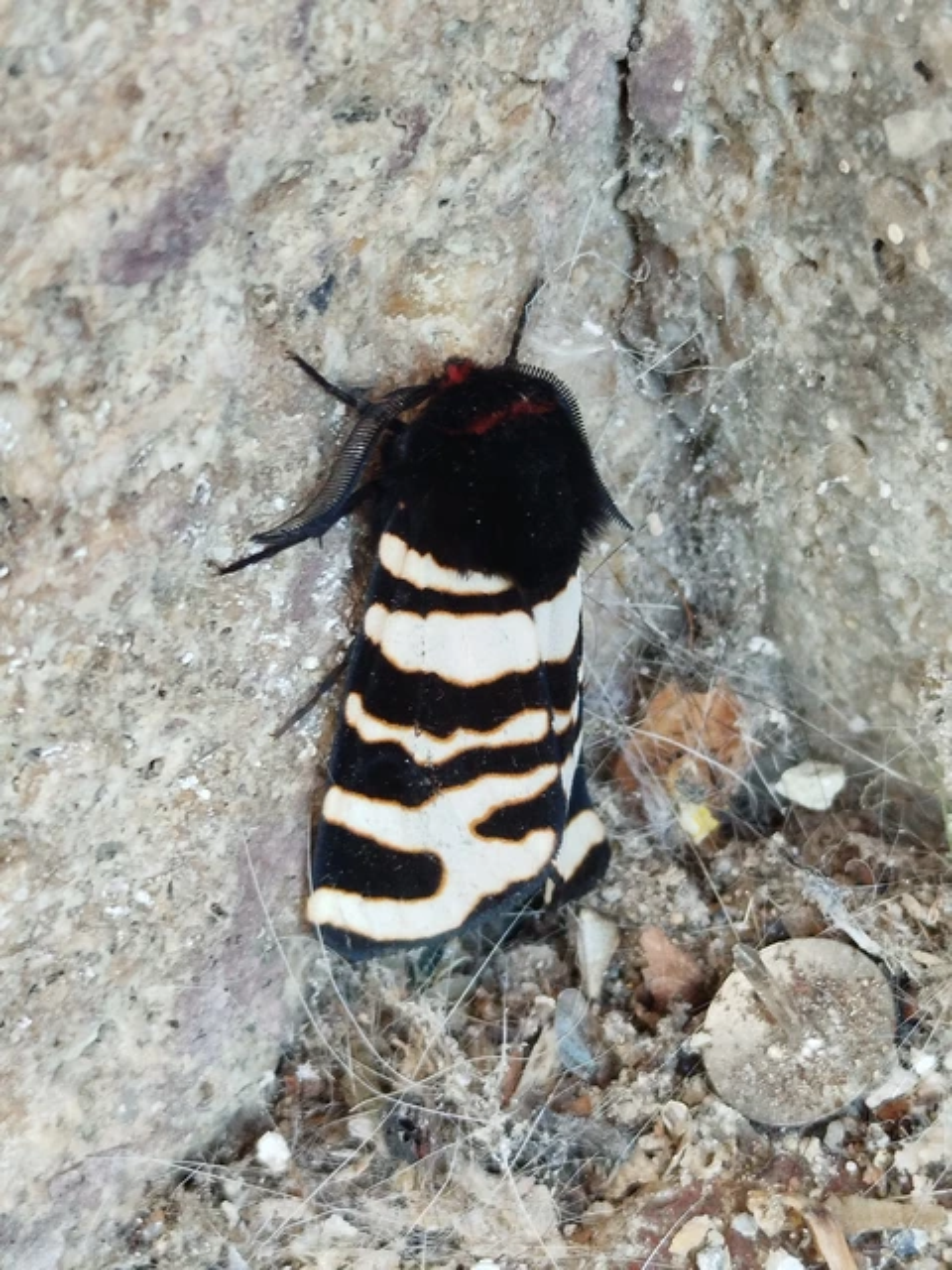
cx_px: 476
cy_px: 635
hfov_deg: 53.1
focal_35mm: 26
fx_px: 953
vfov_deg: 67.3
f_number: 1.7
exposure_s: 1/33
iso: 160
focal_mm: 5.31
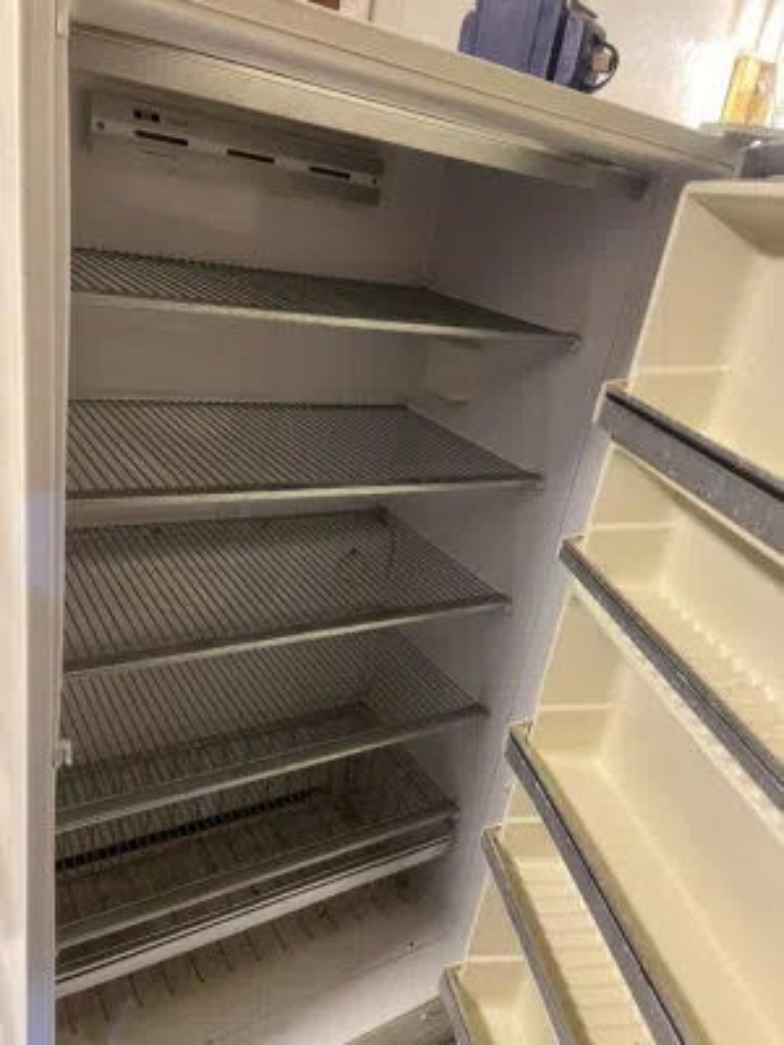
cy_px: 522
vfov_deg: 67.3
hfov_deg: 53.1
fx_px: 785
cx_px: 392
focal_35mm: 26
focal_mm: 5.7
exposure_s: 1/50
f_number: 1.5
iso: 250
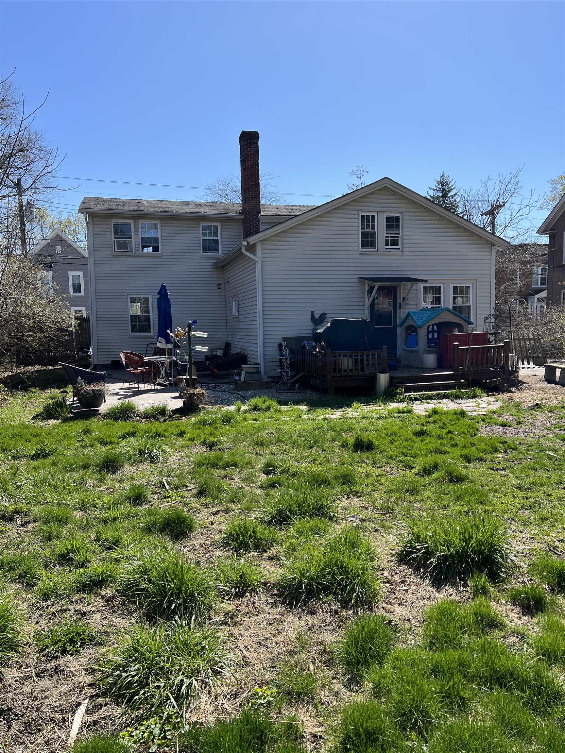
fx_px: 566
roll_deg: +1.3
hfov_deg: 53.1
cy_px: 376
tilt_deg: -4.6
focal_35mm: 26
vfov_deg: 67.3
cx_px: 282
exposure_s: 1/3257
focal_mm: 5.7
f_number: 1.5
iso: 50
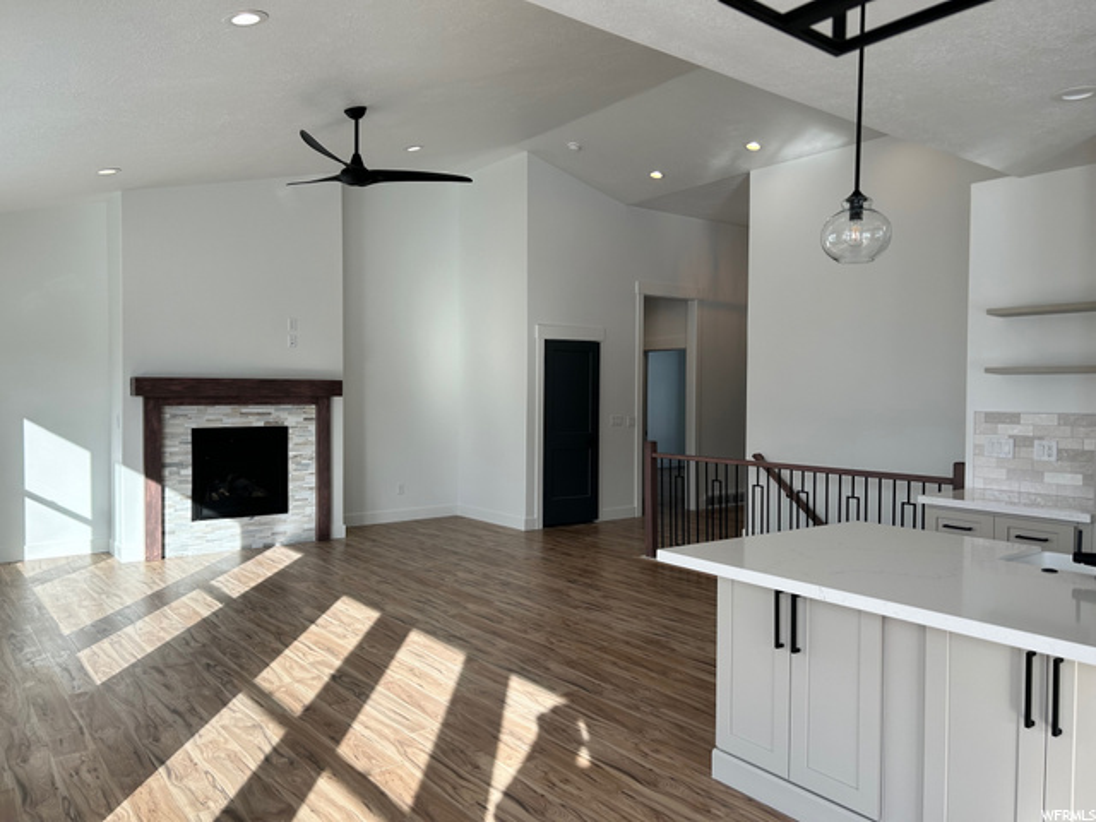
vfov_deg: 53.1
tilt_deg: -1.5
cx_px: 548
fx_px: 823
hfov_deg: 67.3
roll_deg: -0.2
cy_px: 411
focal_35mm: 26
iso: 50
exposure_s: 1/611
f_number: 1.5
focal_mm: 5.7
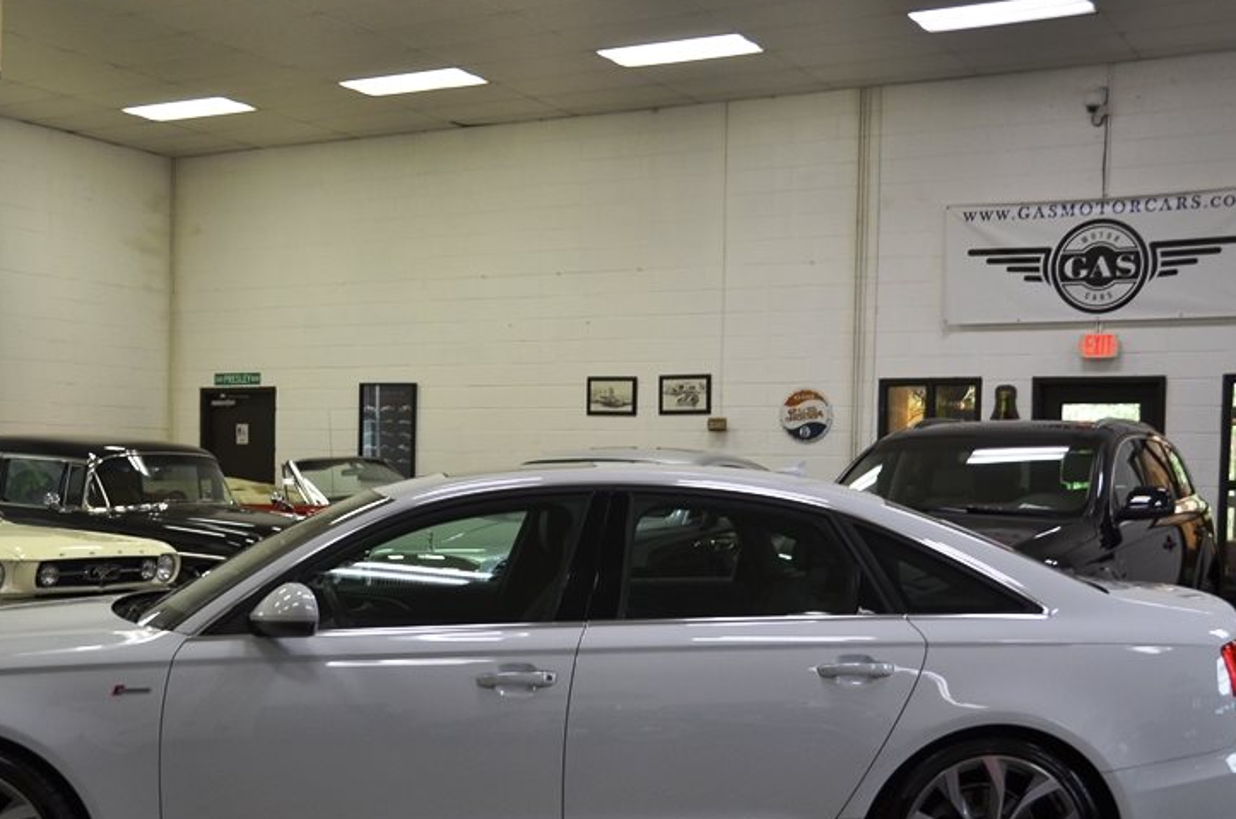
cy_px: 559
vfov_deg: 26.2
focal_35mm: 51
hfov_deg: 38.8
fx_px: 1748
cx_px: 484
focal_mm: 24
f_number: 4
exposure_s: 1/60
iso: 450
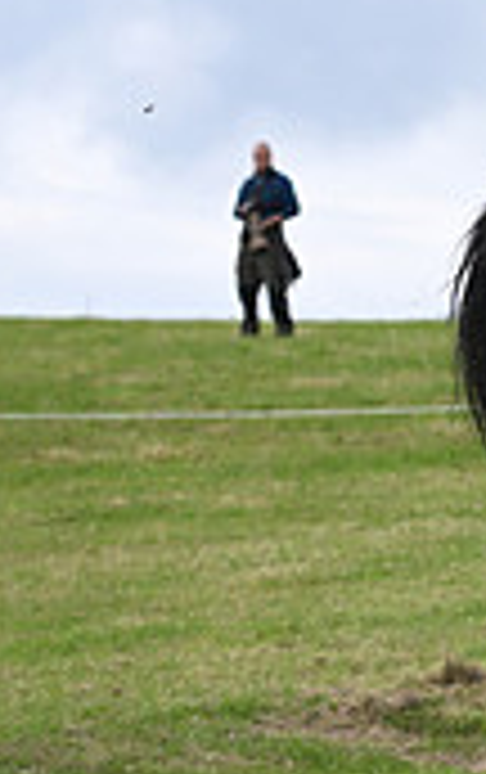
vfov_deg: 6.6
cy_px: 83
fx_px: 6674
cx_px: 1210
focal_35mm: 316
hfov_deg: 4.1
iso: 280
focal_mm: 92
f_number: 4.5
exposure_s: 1/1250
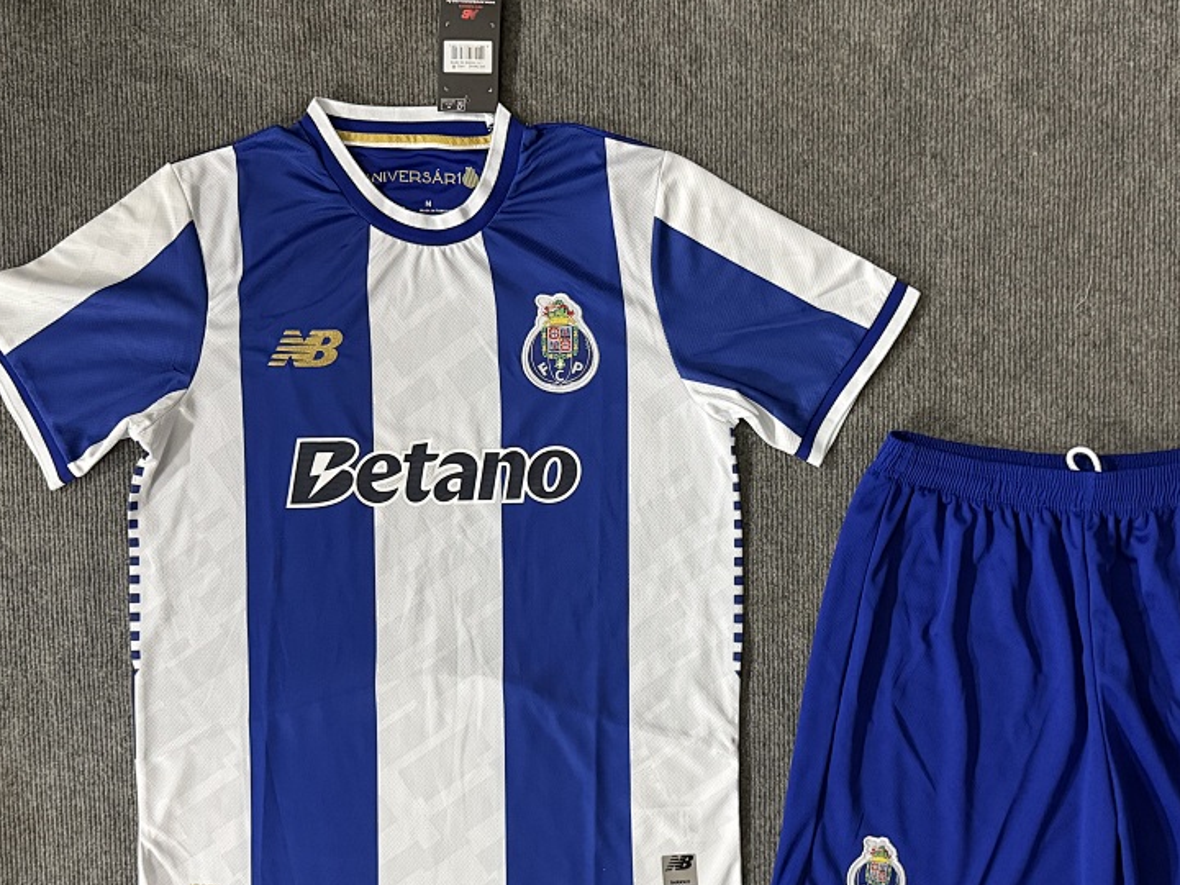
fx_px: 1227
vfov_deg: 39.5
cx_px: 675
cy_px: 526
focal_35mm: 36
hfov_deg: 51.2
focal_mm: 6.76
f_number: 1.78
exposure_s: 1/59
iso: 800
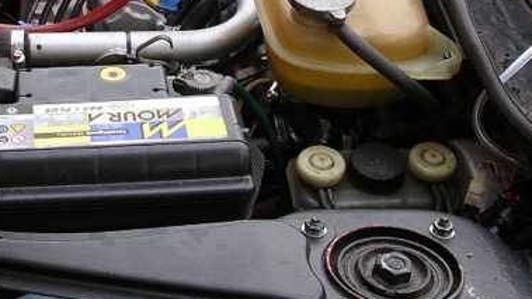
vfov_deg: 14.0
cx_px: 160
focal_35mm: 85
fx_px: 1199
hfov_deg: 24.8
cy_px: -4
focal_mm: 7.8
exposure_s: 1/74
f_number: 2.8
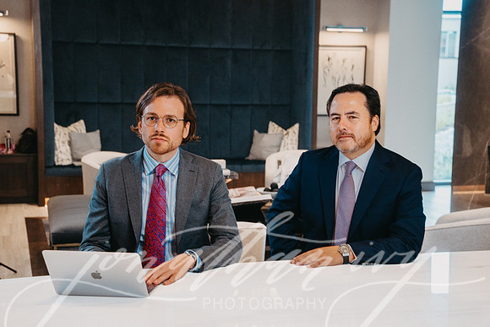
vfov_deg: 23.8
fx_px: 776
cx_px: 245
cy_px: 164
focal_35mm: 57
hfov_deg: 35.0
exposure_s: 1/100
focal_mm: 57
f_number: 5
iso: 1000
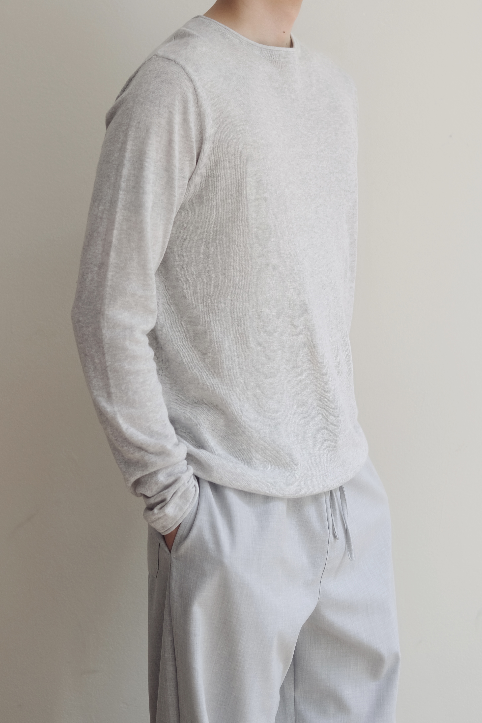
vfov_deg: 37.5
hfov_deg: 25.5
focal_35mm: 53
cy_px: 362
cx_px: 241
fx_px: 1064
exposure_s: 1/90
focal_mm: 35
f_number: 2.2
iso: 320
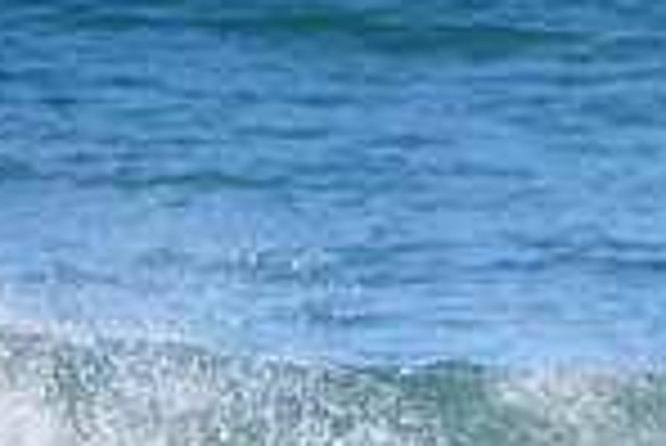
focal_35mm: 2935
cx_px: 842
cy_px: 615
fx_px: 54350
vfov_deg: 0.5
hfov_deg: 0.7
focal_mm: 500
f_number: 5.6
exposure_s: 1/4000
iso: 800
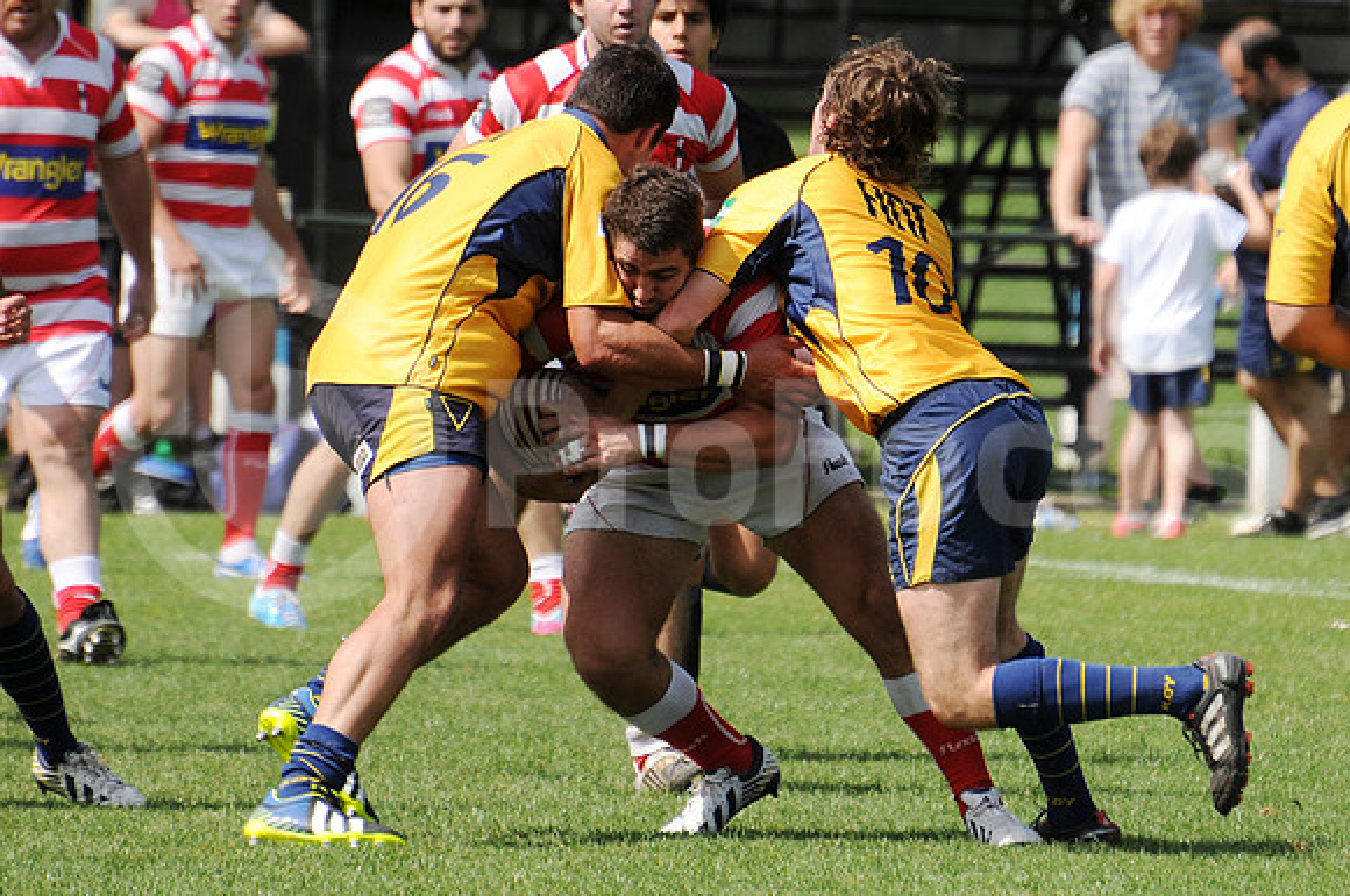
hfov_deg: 4.6
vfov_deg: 3.0
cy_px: 448
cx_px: 675
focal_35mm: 450
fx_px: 16851
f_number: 5.6
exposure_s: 1/1000
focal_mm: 300
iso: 250
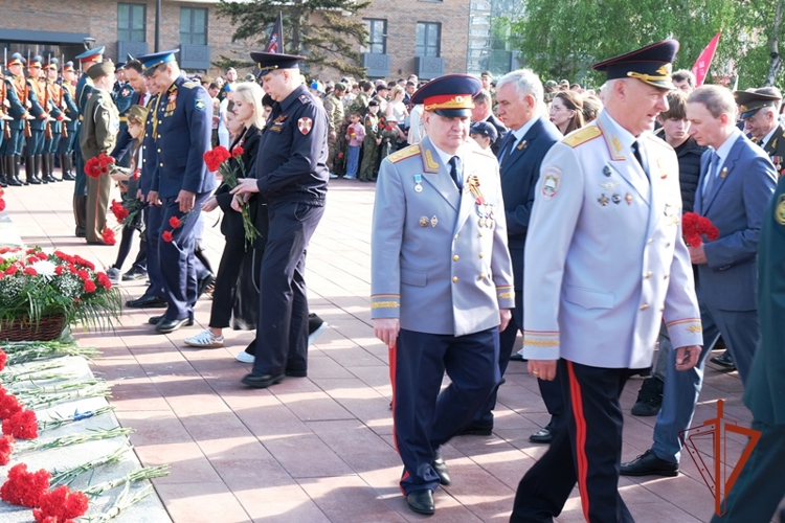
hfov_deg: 42.7
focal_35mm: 46
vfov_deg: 29.2
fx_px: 1003
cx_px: 392
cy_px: 262
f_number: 5
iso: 160
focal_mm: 30.8
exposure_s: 1/85
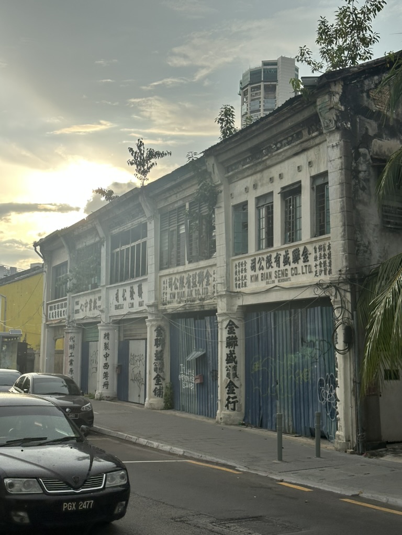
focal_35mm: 48
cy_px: 268
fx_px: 743
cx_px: 201
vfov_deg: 39.7
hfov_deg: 30.3
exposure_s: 1/1953
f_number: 1.78
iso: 64
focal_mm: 6.86
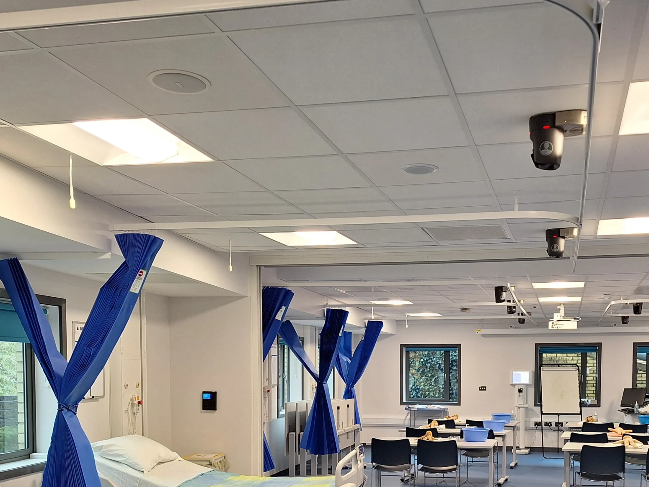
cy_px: 402
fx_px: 713
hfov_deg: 48.4
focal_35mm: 38
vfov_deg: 36.2
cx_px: 413
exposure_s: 1/50
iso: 64
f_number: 1.8
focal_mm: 5.54
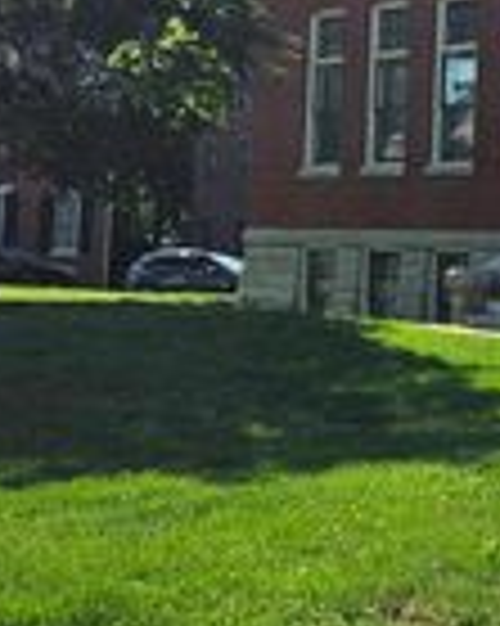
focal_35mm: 108
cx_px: 766
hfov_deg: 13.4
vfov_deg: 17.6
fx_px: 2000
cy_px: 128
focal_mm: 5.4
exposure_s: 1/2664
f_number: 1.8
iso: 25
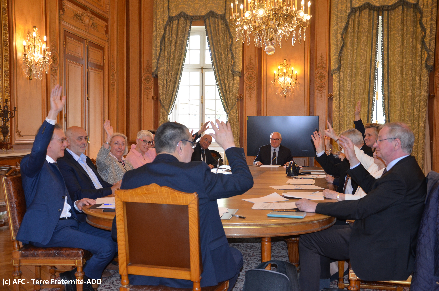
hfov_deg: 49.6
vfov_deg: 34.1
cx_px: 220
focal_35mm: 39
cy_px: 146
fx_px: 475
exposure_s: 1/60
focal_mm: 26
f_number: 4
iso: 720
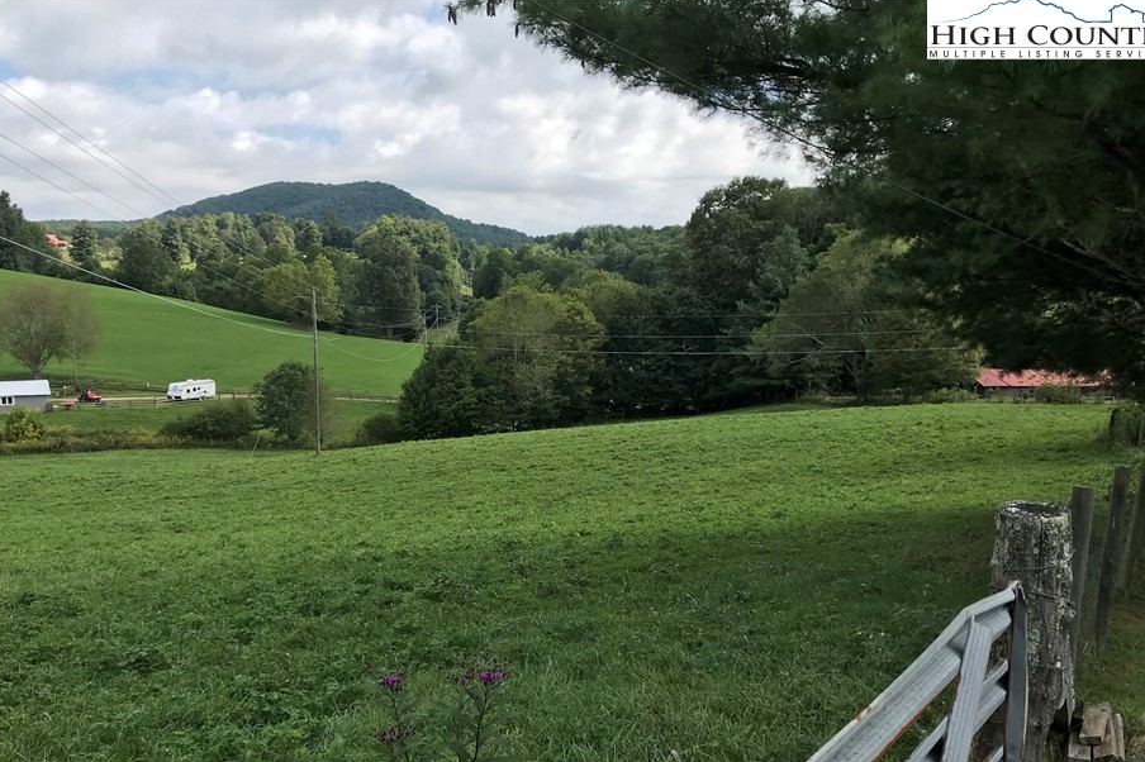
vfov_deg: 39.6
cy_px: 481
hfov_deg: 57.2
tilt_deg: -8.9
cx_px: 537
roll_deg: -0.6
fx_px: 1049
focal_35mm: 33
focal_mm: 3.99
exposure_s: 1/1168
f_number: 1.8
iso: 20
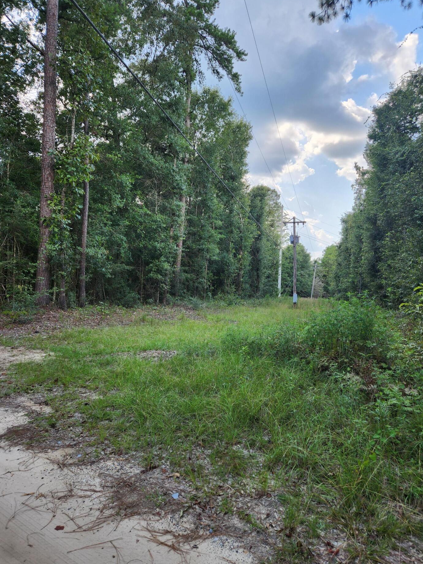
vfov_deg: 69.4
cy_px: 283
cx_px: 225
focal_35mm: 25
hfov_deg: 54.8
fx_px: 407
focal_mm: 5.4
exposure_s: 1/328
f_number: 1.8
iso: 20
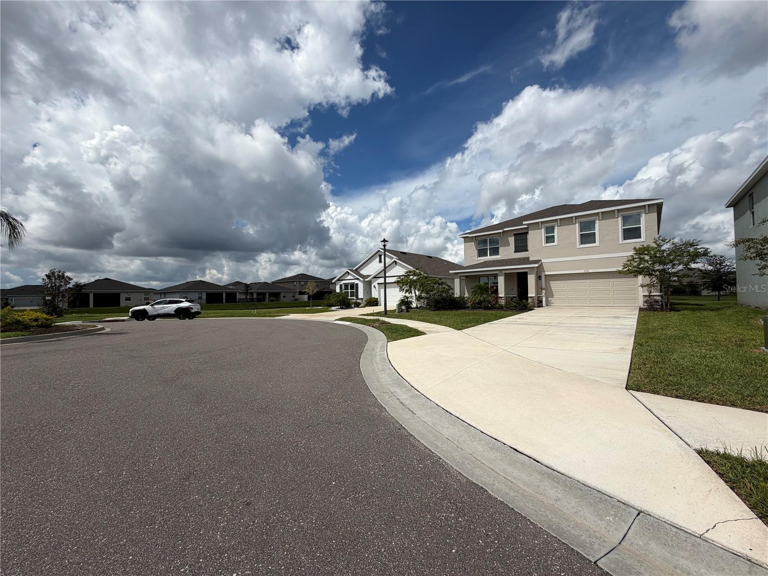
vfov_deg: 85.7
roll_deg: +1.6
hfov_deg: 102.1
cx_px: 384
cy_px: 288
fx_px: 311
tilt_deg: +0.9
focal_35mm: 14
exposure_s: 1/2410
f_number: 2.2
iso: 20
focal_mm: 2.22
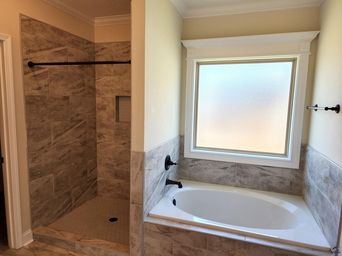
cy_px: 128
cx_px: 171
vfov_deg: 58.9
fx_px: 227
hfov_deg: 73.9
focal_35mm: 23
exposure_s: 1/120
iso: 64
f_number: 1.8
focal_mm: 6.4
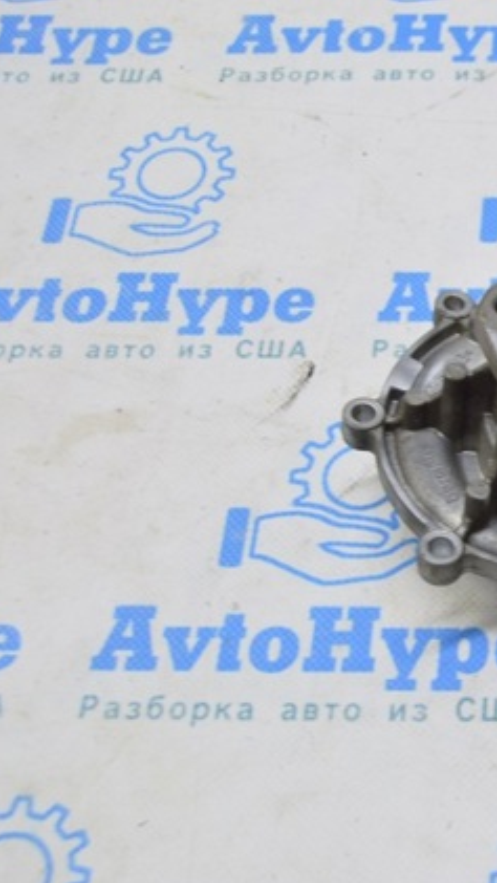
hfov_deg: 18.2
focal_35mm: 62
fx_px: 1452
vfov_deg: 33.8
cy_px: 444
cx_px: 633
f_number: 5.6
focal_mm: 26
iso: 400
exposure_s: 1/20
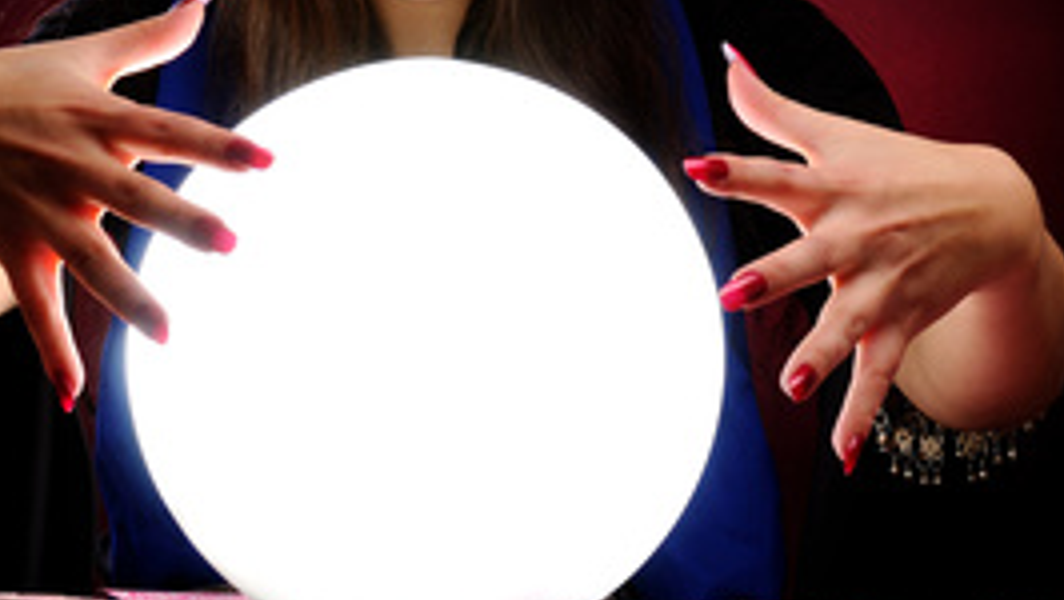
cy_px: 64
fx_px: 3891
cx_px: 414
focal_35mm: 138
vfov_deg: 8.8
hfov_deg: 15.6
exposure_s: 1/250
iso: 100
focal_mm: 55
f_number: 10
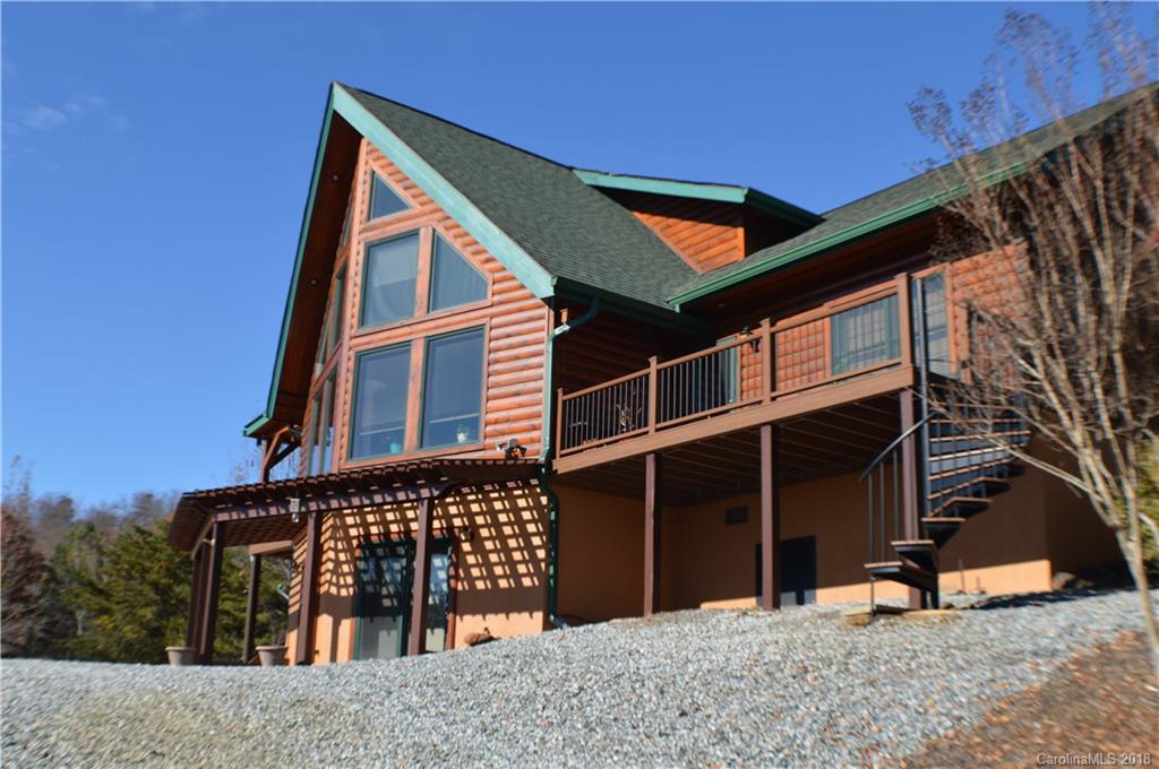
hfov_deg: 38.9
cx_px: 580
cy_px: 384
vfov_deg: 26.4
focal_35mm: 51
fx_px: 1640
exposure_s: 1/250
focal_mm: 34
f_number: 8
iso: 100
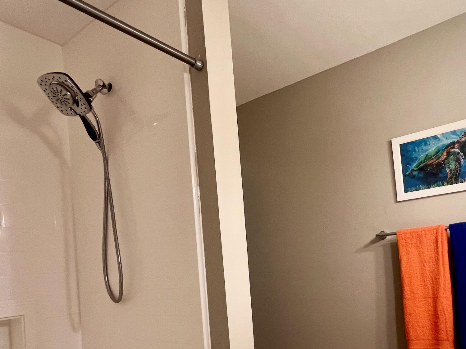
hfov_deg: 66.6
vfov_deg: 51.2
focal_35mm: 26
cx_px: 282
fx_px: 350
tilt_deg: +0.4
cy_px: 254
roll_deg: +4.0
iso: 160
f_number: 1.8
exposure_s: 1/60
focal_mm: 1.57
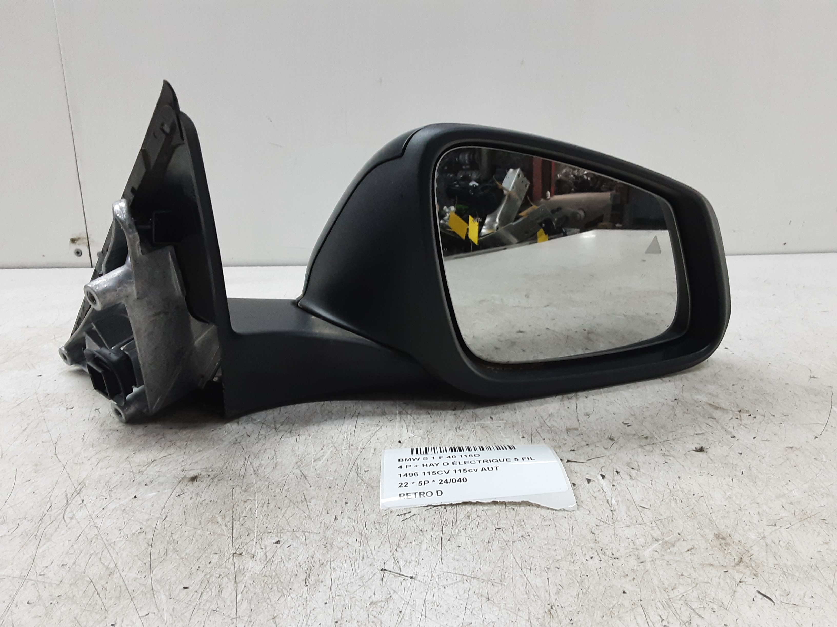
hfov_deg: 65.3
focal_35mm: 27
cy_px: 314
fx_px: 653
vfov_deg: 51.4
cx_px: 418
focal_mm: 2.91
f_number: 1.9
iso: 125
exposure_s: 1/50
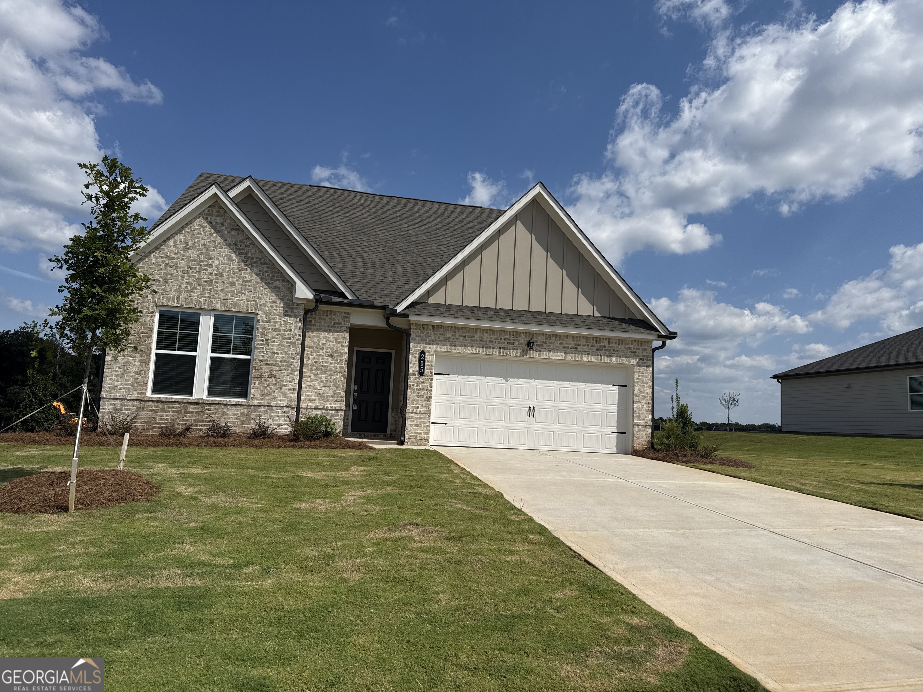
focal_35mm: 24
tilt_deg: +7.3
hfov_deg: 71.6
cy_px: 346
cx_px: 462
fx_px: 640
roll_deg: -1.0
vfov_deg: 56.8
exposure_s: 1/9091
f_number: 1.78
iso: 80
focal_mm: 6.76
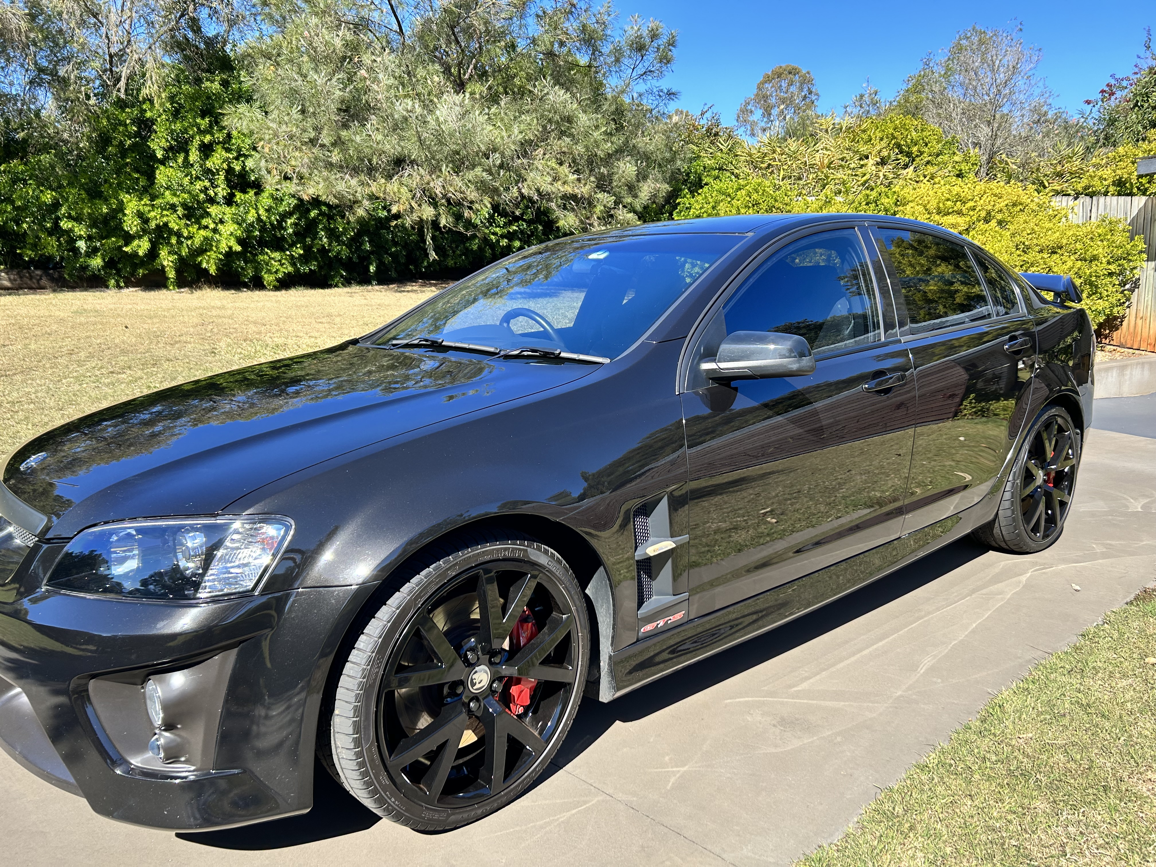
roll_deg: +0.0
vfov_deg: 53.1
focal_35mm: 26
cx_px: 578
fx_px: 868
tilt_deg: -8.5
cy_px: 434
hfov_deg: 67.3
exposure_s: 1/1238
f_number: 1.5
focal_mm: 5.7
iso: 50
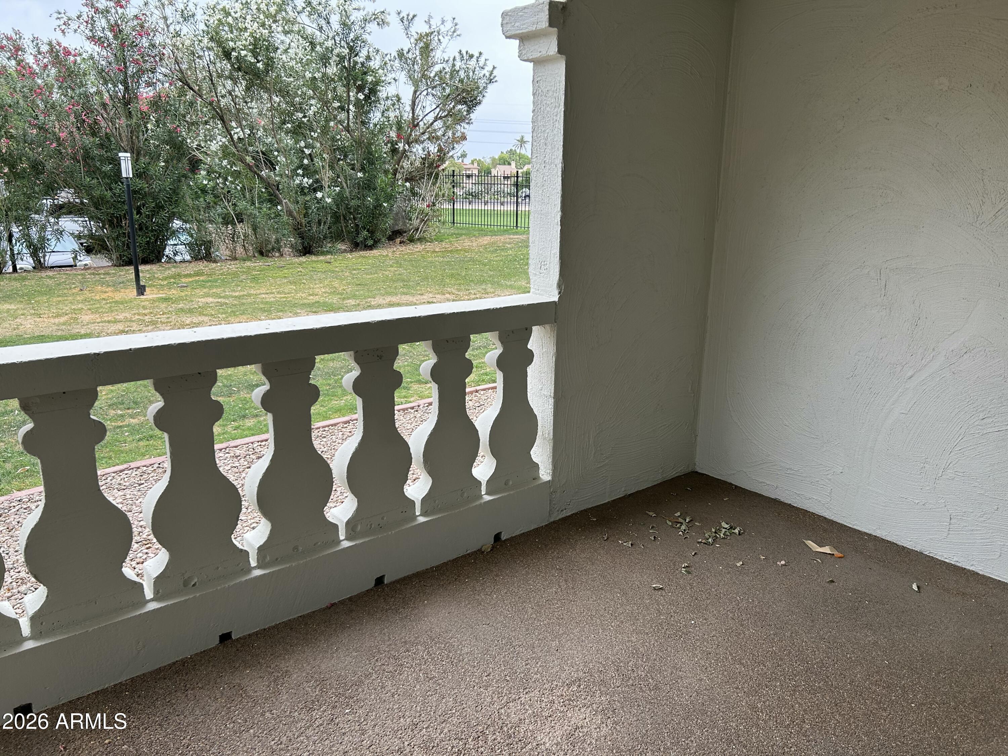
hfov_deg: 67.3
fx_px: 757
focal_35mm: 26
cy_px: 378
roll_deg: -1.6
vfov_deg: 53.1
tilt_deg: -14.4
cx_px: 504
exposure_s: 1/526
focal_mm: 5.7
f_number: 1.5
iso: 50
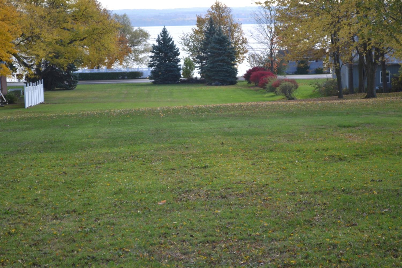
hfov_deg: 24.6
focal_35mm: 82
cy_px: 134
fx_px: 921
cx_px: 201
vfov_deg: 16.6
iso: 100
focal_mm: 55
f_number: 5.6
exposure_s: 1/100
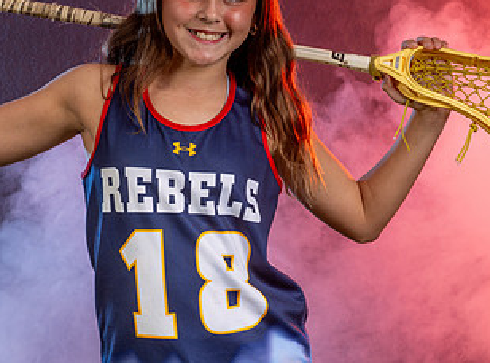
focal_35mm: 242
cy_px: 250
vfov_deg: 6.1
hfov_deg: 8.2
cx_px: 215
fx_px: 3410
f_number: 8
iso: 64
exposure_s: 1/200
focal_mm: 105
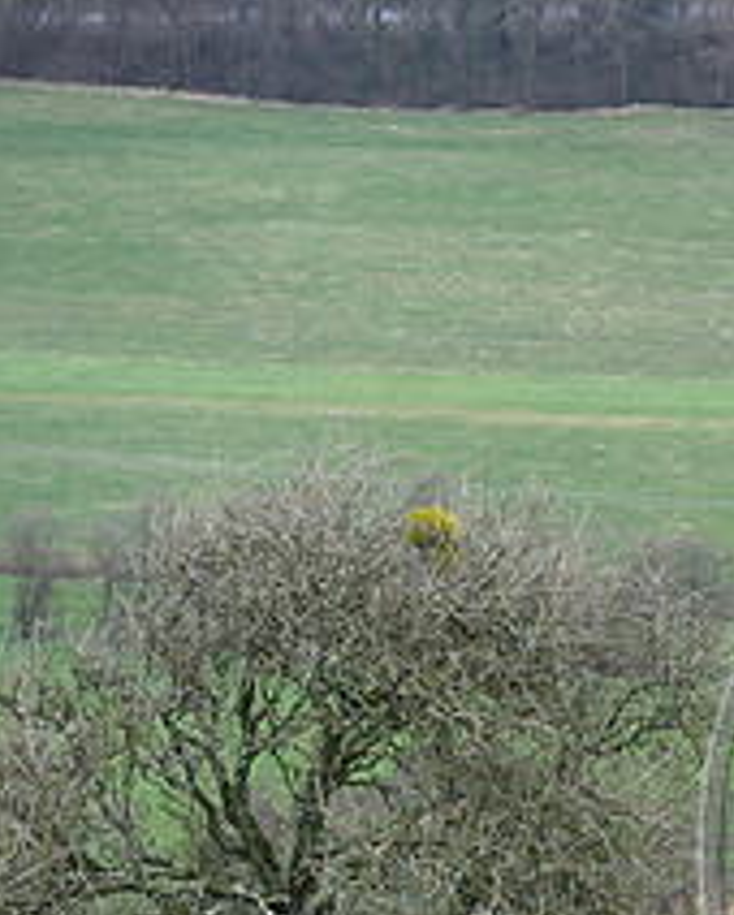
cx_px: 1097
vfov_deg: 5.6
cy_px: 794
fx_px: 9382
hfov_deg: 4.5
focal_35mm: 346
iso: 560
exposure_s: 1/800
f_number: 4.5
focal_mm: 135
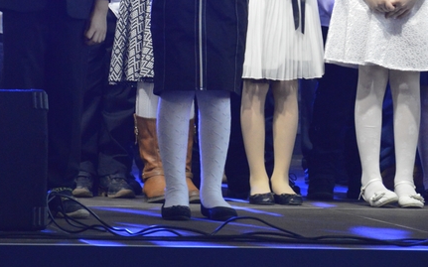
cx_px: 176
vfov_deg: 5.7
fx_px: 2647
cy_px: -113
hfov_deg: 9.2
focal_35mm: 227
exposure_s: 1/50
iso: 3200
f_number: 5.3
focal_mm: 80
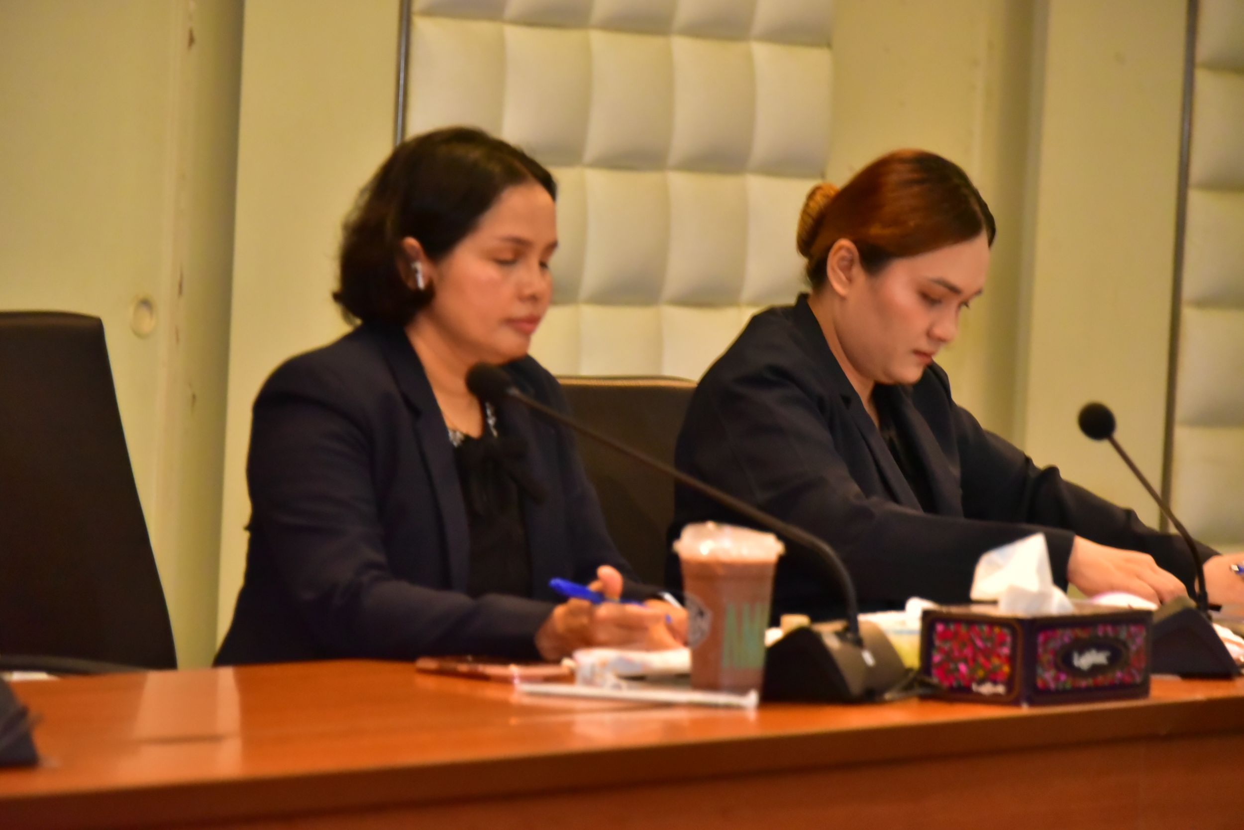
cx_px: 622
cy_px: 415
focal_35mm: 180
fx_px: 6222
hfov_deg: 11.4
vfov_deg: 7.6
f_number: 5.6
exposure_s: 1/160
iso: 8000
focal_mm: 180
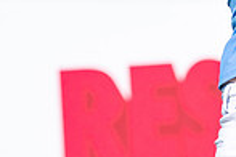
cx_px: 217
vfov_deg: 0.8
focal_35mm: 1769
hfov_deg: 1.2
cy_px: -139
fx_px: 11596
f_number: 5
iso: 200
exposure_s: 1/2000
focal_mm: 300
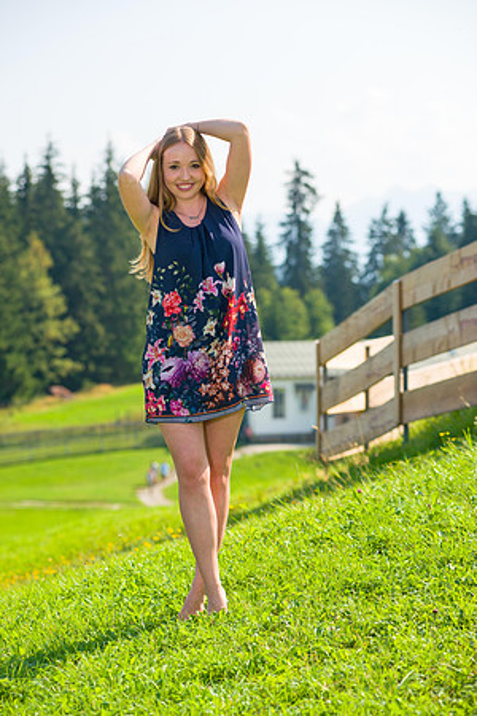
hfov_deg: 13.0
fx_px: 2087
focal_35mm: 105
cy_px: 358
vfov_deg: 19.5
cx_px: 238
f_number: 5
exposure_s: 1/250
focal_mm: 105
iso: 100
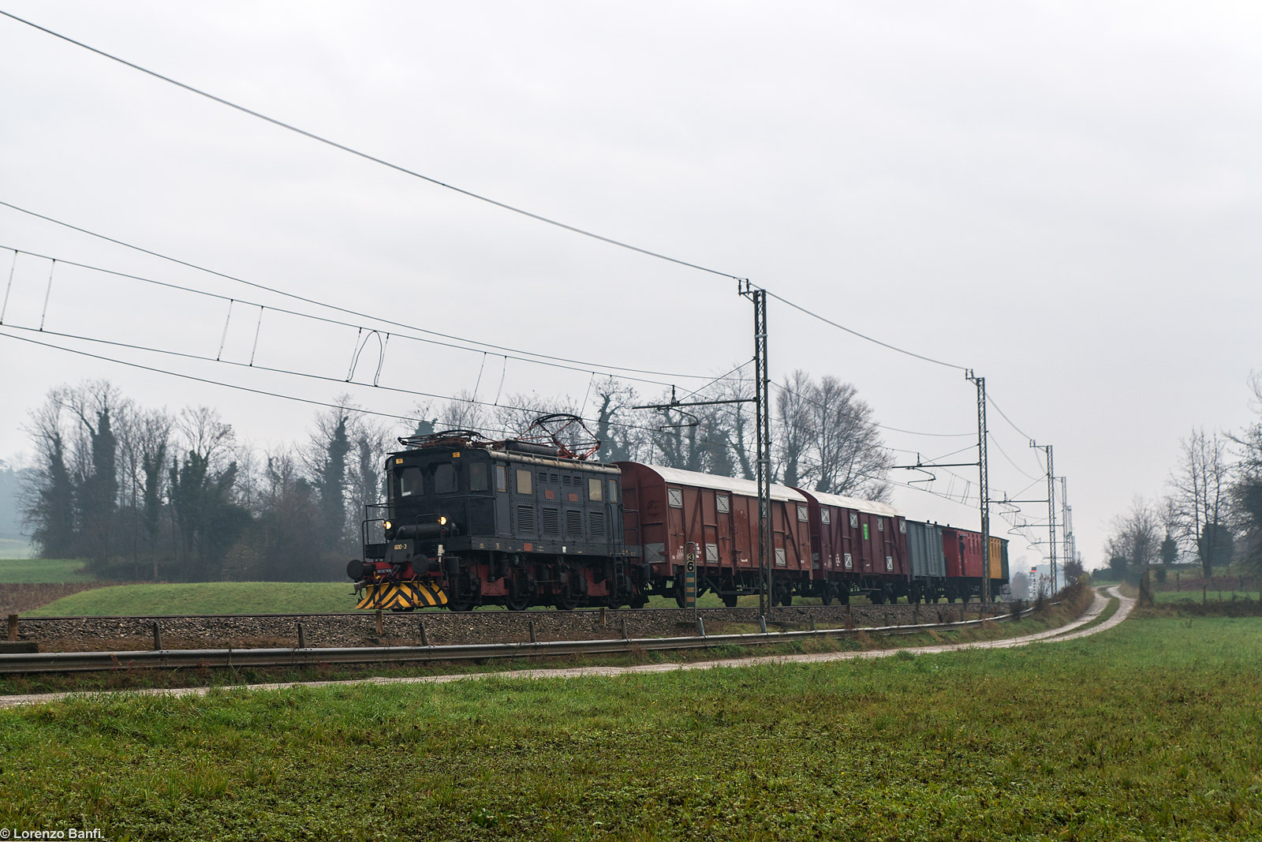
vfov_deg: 29.2
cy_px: 421
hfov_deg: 42.7
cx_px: 631
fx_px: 1613
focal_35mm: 46
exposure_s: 1/500
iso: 640
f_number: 4
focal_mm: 46
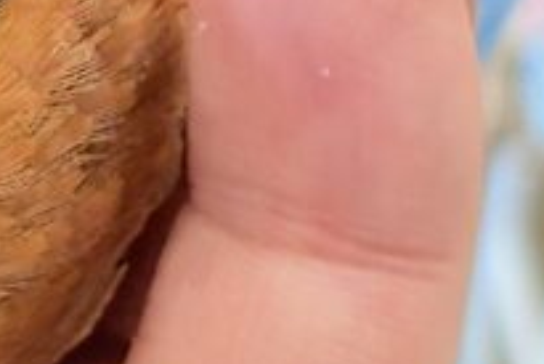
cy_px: 24
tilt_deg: -36.8
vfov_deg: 4.4
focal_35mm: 316
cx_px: -202
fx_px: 4778
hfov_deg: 6.5
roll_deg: -4.0
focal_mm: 5.96
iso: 80
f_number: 1.6
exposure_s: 1/100
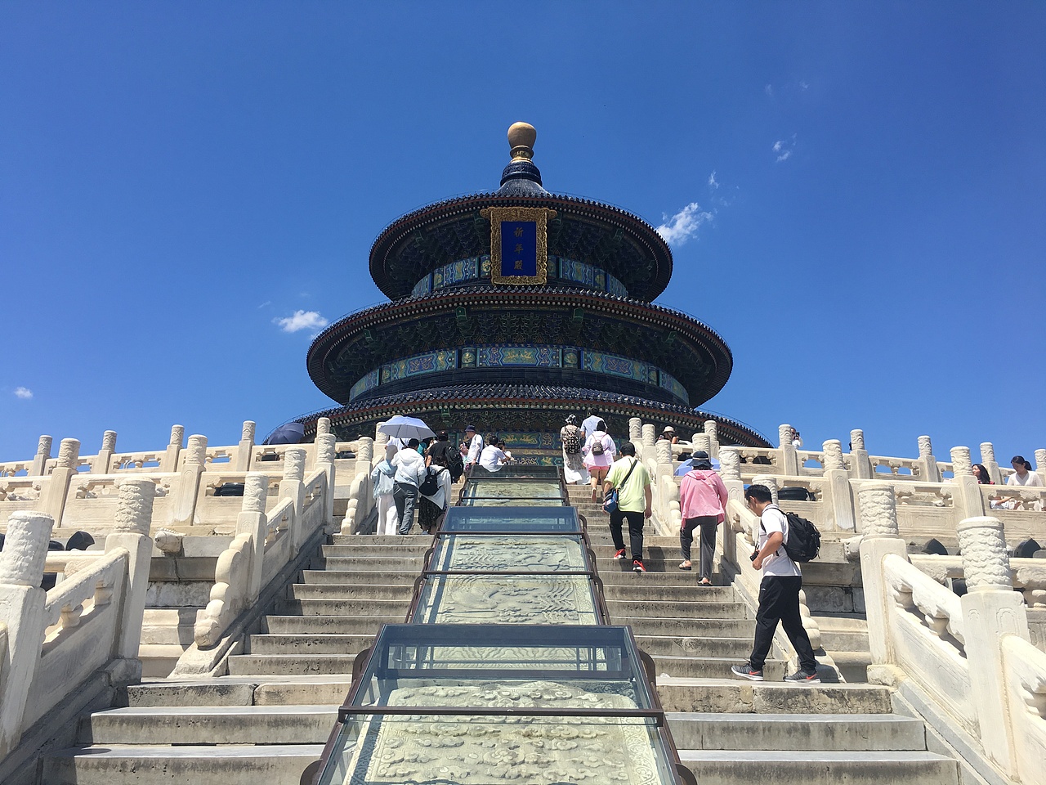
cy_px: 392
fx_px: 876
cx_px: 523
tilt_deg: +17.7
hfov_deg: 61.7
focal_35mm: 29
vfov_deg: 48.2
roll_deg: +0.0
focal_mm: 4.15
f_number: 2.2
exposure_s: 1/1304
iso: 25
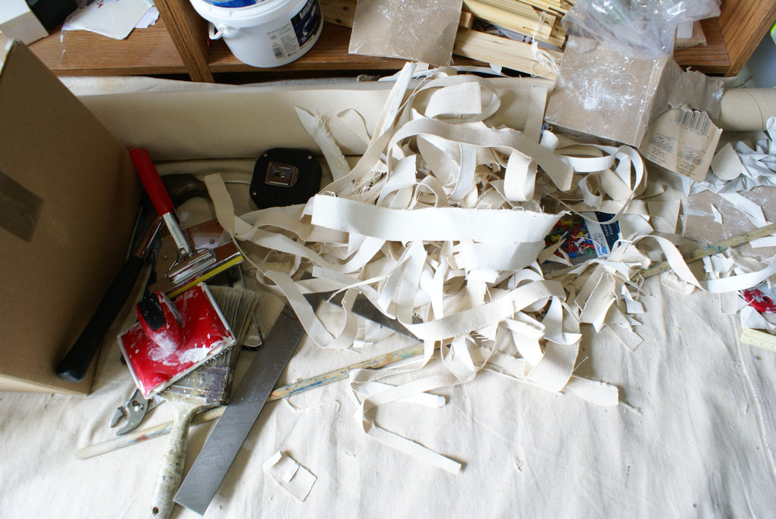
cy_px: 260
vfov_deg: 48.0
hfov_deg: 67.3
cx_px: 388
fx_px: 583
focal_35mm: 27
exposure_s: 1/15
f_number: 6.3
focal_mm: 18
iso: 400
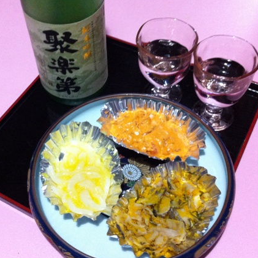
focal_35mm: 47
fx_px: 396
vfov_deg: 36.1
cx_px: 105
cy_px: 126
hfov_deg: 35.9
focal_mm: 3.85
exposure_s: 1/15
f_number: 2.8
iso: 400
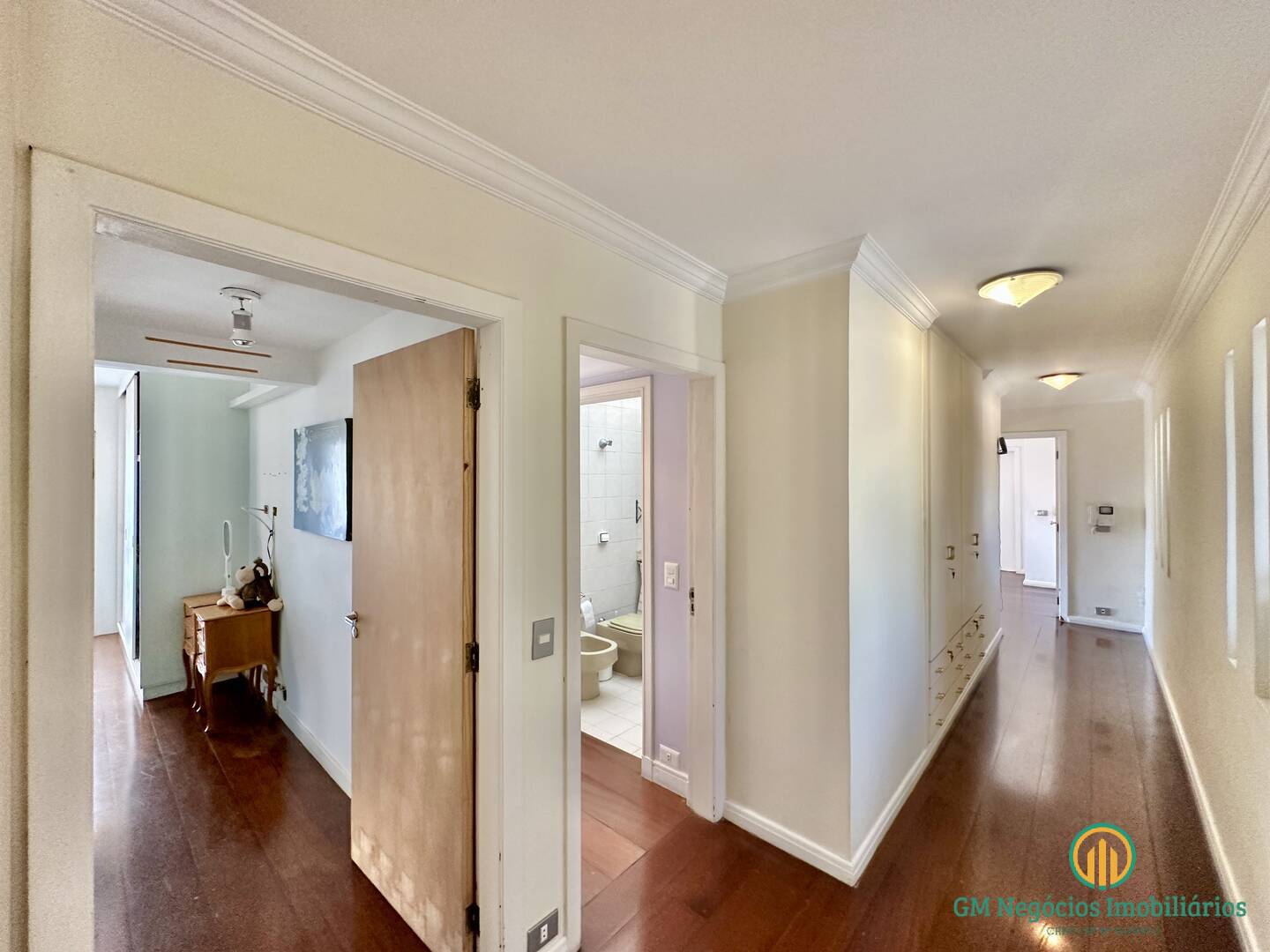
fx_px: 514
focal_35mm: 14
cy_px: 476
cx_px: 635
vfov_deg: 85.7
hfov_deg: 102.1
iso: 320
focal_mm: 2.22
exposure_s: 1/120
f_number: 2.2
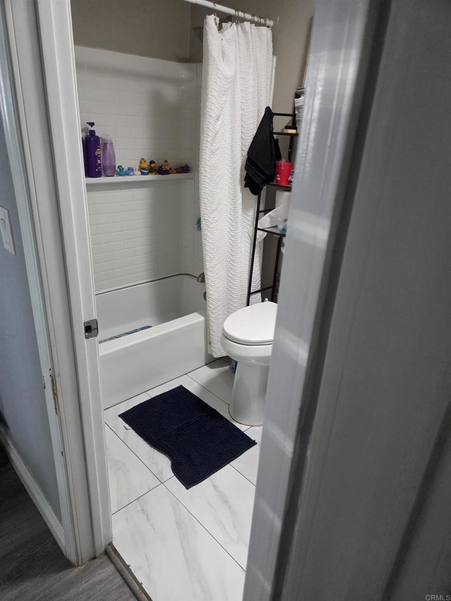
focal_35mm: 23
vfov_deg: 73.9
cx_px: 226
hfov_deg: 58.9
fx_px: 400
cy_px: 300
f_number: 1.8
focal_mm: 5.4
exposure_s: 1/120
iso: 1000
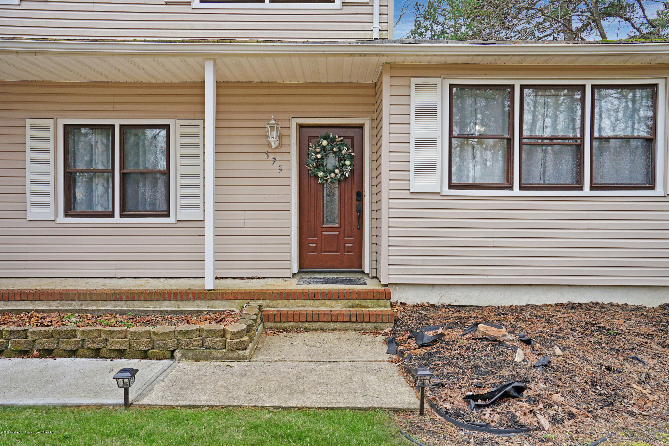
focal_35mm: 24
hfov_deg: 73.8
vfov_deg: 53.1
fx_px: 446
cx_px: 334
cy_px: 223
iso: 200
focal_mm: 24
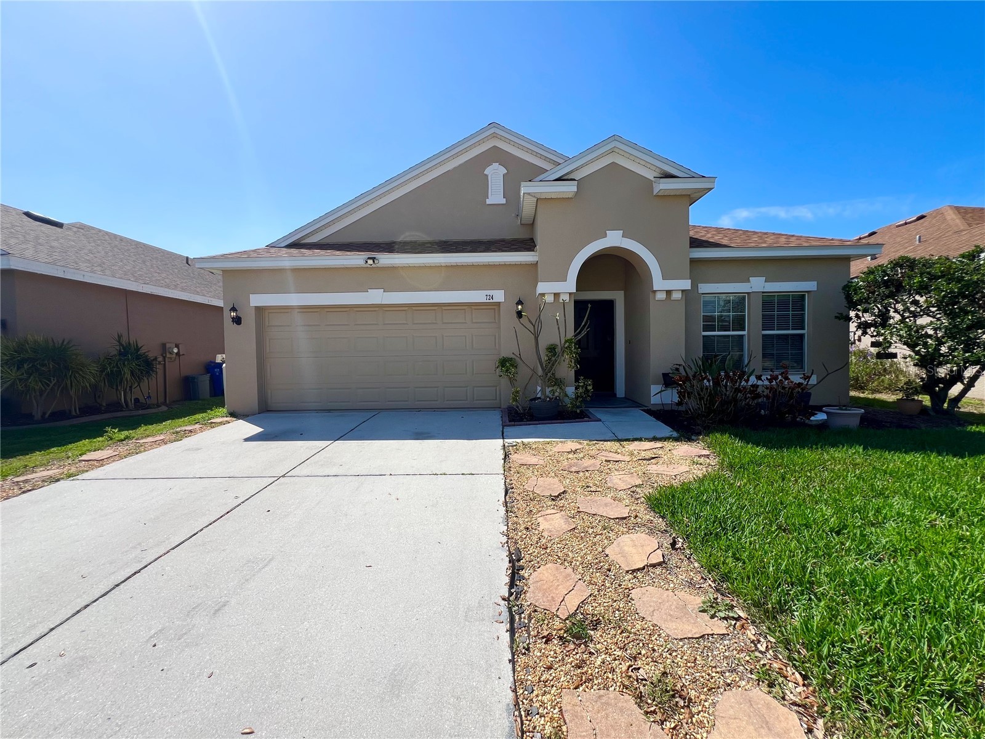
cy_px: 370
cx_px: 492
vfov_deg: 89.9
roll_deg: +0.7
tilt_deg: -2.6
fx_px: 370
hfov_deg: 106.2
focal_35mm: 13
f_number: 1.8
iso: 32
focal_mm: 1.57
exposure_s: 1/1672
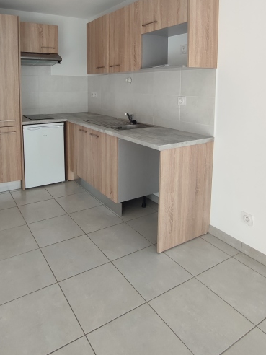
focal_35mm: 26
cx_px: 97
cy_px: 109
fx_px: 266
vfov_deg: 64.9
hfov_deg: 52.4
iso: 50
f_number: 2.2
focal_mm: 1.65
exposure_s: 1/115
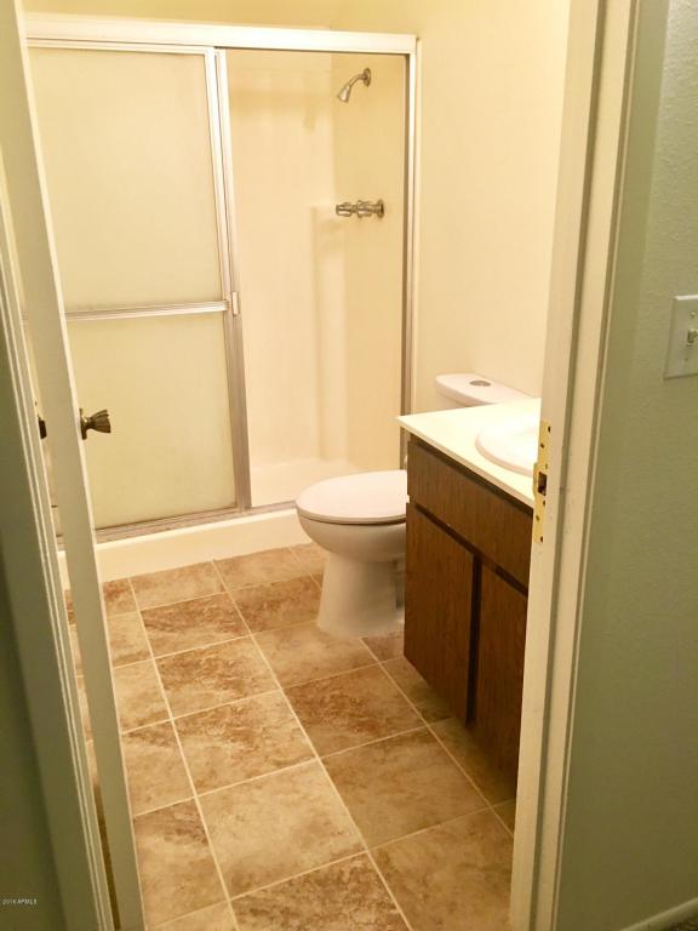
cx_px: 349
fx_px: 780
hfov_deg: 48.2
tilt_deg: -19.2
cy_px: 466
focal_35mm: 29
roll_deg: +2.8
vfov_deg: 61.7
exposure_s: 1/30
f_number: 2.2
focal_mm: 4.15
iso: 125
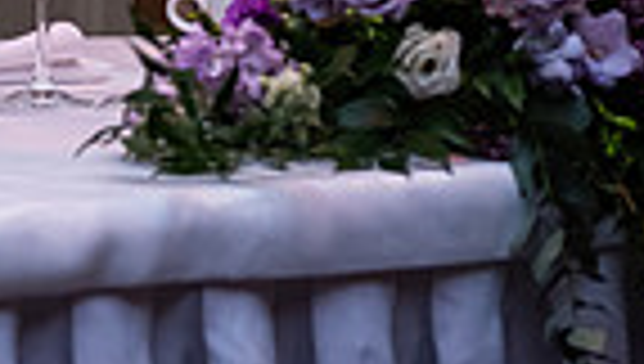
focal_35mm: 263
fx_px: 4499
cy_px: -335
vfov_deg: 4.6
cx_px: -149
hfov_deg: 8.1
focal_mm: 62
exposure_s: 1/160
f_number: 3.5
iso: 1000
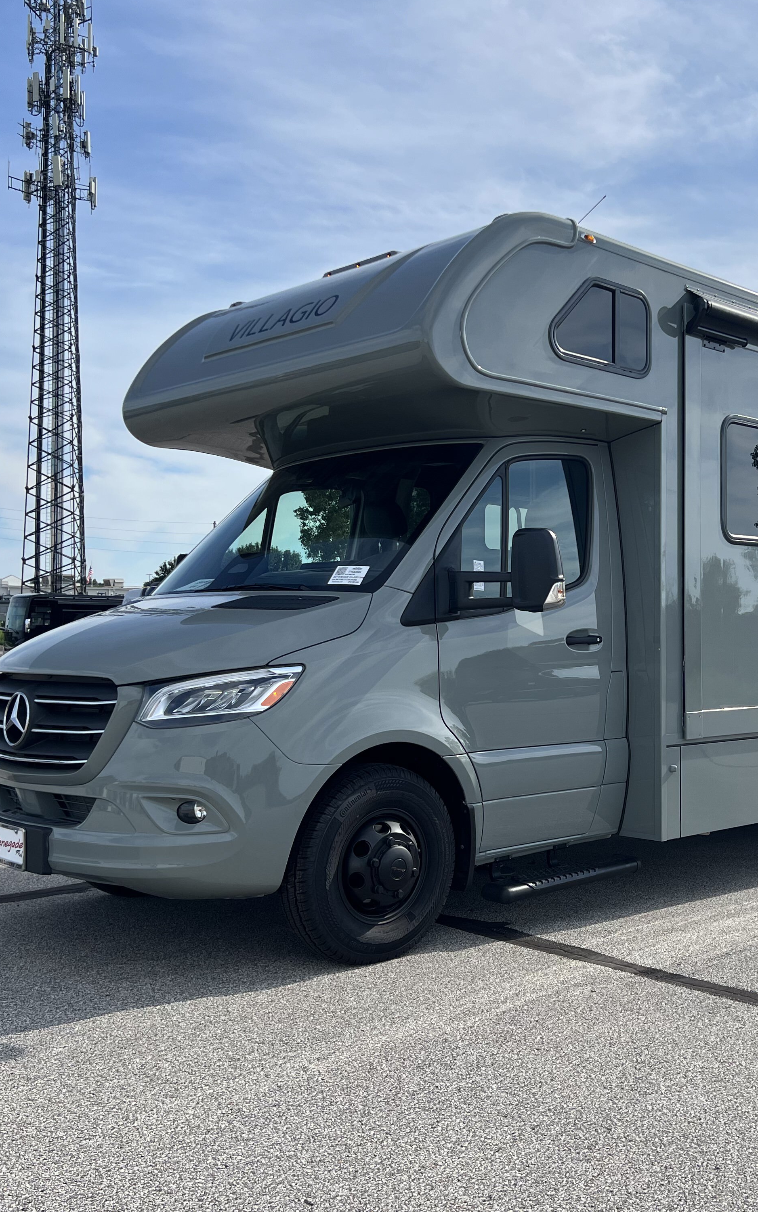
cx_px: 544
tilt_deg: +0.3
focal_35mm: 37
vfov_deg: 52.7
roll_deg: +0.8
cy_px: 605
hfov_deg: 33.9
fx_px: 1223
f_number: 1.5
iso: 50
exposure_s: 1/5319
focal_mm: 5.7
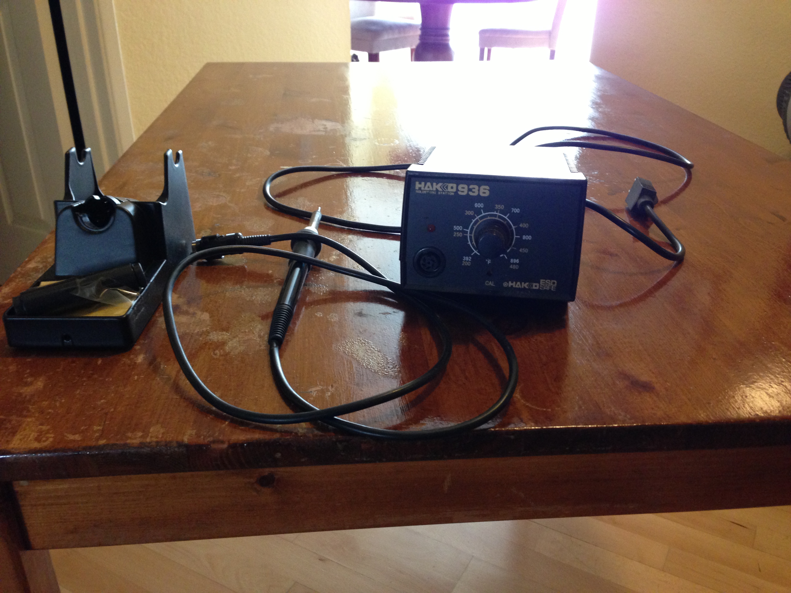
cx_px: 396
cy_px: 296
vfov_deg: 42.9
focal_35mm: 33
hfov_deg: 55.4
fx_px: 754
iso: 250
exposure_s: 1/20
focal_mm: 4.13
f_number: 2.4
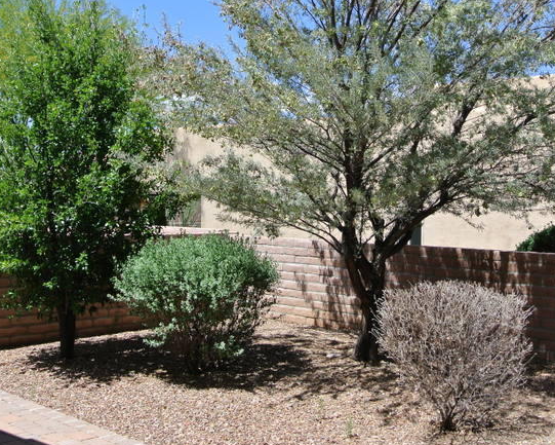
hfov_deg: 37.3
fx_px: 821
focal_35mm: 50
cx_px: 304
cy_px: 191
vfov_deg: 30.2
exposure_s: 1/500
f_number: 4.5
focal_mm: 13.6
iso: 100
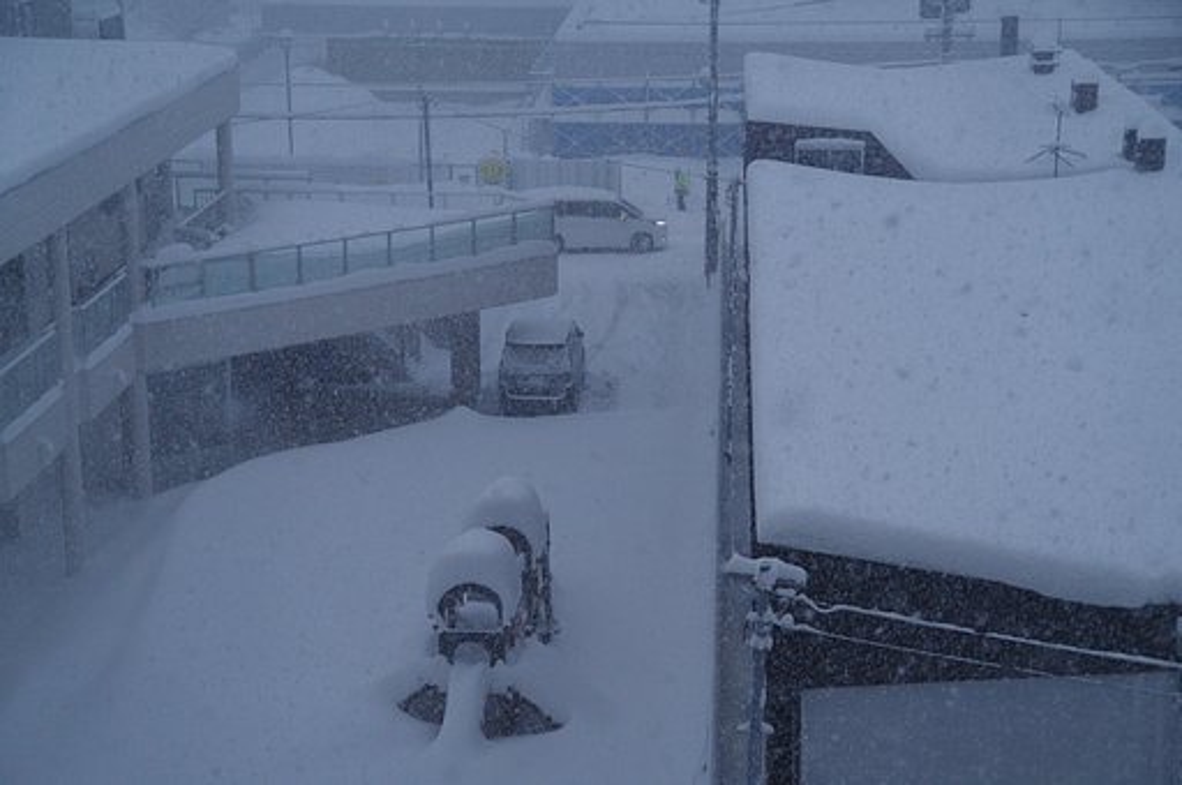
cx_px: 591
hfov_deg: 28.1
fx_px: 2361
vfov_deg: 18.9
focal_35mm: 72
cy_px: 392
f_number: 4.5
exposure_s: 1/160
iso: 800
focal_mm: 48
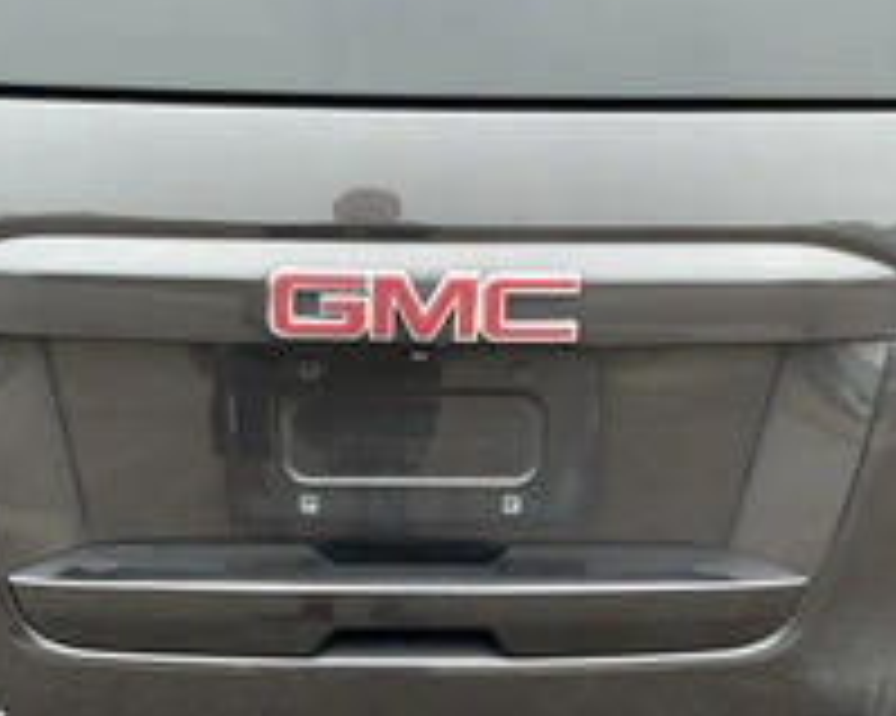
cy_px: 567
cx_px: 369
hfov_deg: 34.1
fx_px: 1458
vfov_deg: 27.1
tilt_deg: -22.8
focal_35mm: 55
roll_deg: -2.9
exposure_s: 1/206
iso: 20
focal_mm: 3
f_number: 1.8
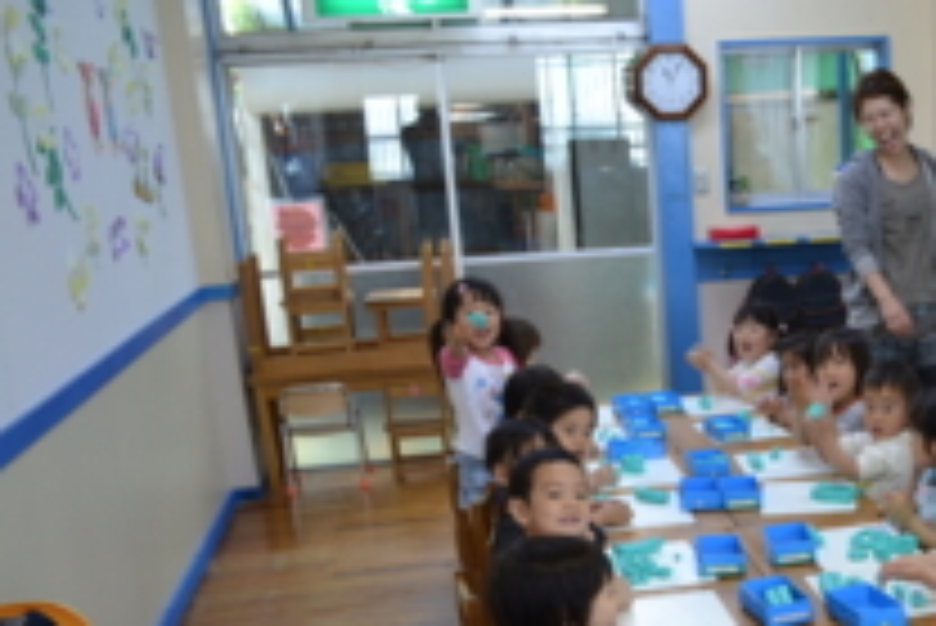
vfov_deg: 25.2
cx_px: 846
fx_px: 1353
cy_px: 570
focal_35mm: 52
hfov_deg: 35.8
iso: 400
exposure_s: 1/60
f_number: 4
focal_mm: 18
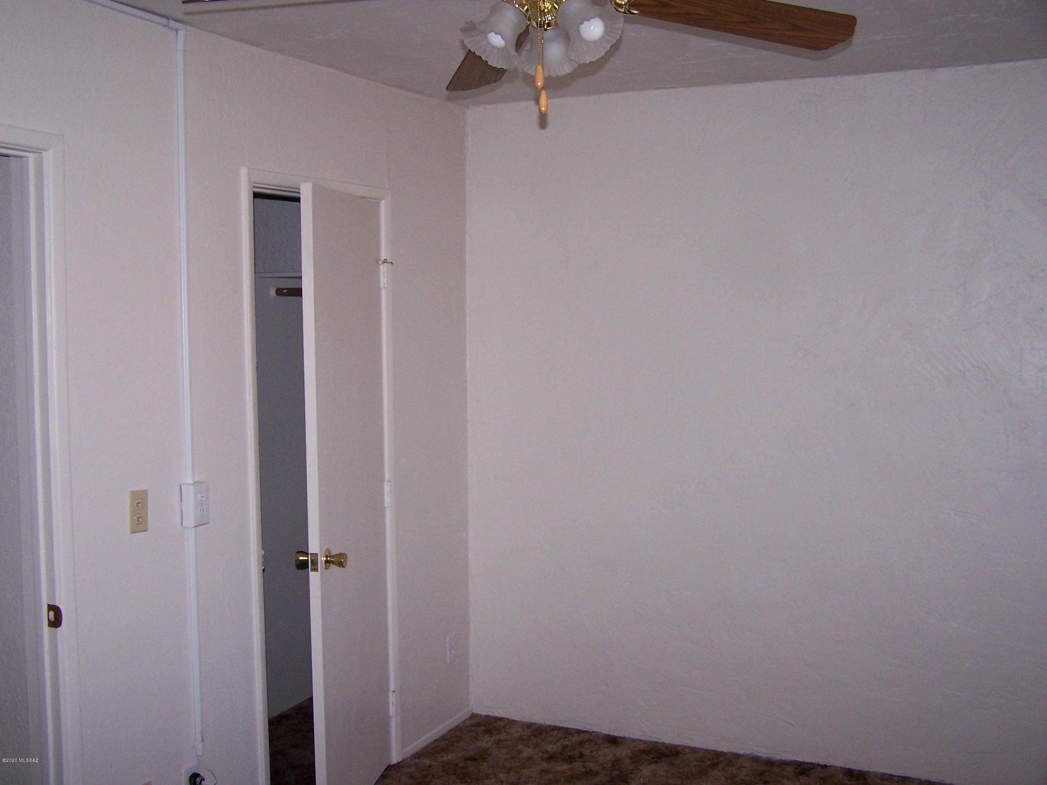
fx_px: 1149
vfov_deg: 37.7
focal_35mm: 38
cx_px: 524
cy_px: 392
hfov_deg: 49.0
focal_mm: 6.3
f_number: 2.8
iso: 140
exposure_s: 1/60
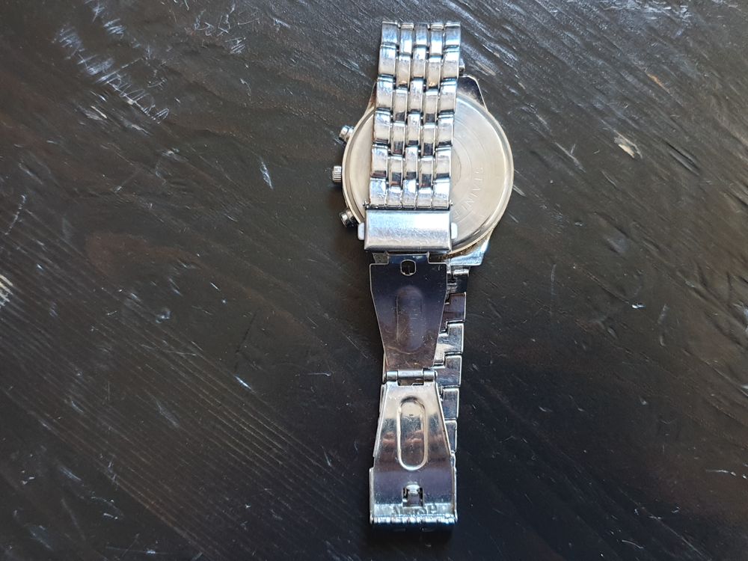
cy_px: 280
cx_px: 374
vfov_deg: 53.1
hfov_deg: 67.3
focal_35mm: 26
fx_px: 562
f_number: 1.5
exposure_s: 1/25
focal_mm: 4.3
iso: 250
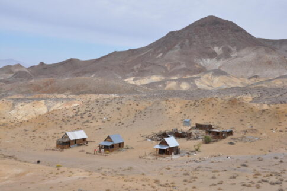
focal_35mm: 57
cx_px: 144
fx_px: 454
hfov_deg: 35.1
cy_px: 96
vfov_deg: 23.7
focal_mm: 38
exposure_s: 1/160
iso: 200
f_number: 13
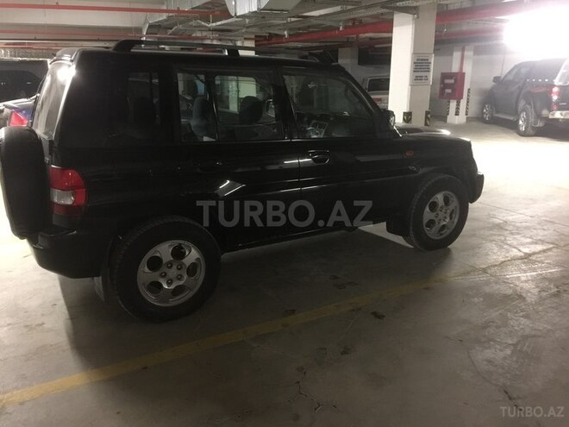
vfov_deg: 48.2
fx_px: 477
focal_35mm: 29
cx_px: 284
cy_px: 214
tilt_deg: -14.3
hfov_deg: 61.7
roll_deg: +1.9
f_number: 2.2
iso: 200
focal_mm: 4.15
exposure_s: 1/8
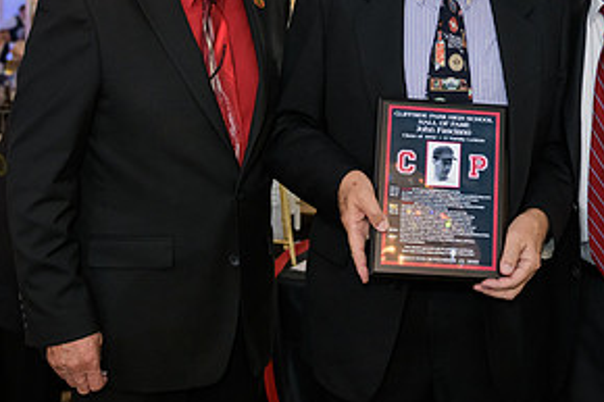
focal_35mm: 68
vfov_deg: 19.7
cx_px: 421
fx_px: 1140
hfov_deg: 29.4
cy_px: 70
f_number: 3.2
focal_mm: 34
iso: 1000
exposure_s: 1/125
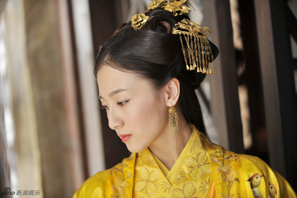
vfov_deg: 13.9
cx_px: 148
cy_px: 99
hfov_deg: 20.8
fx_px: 808
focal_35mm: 98
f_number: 3.2
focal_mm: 98
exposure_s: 1/320
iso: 400
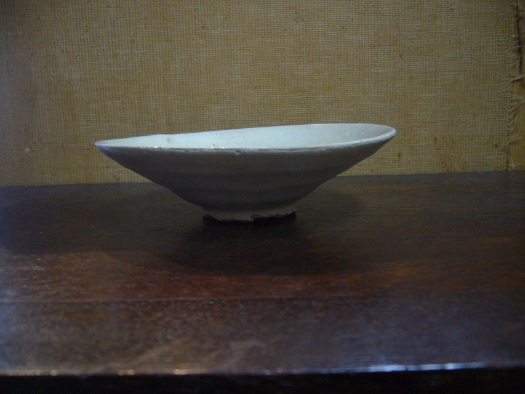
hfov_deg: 52.6
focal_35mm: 35
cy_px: 197
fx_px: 531
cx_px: 262
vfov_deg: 40.7
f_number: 2.8
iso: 200
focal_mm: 5.8
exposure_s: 1/8
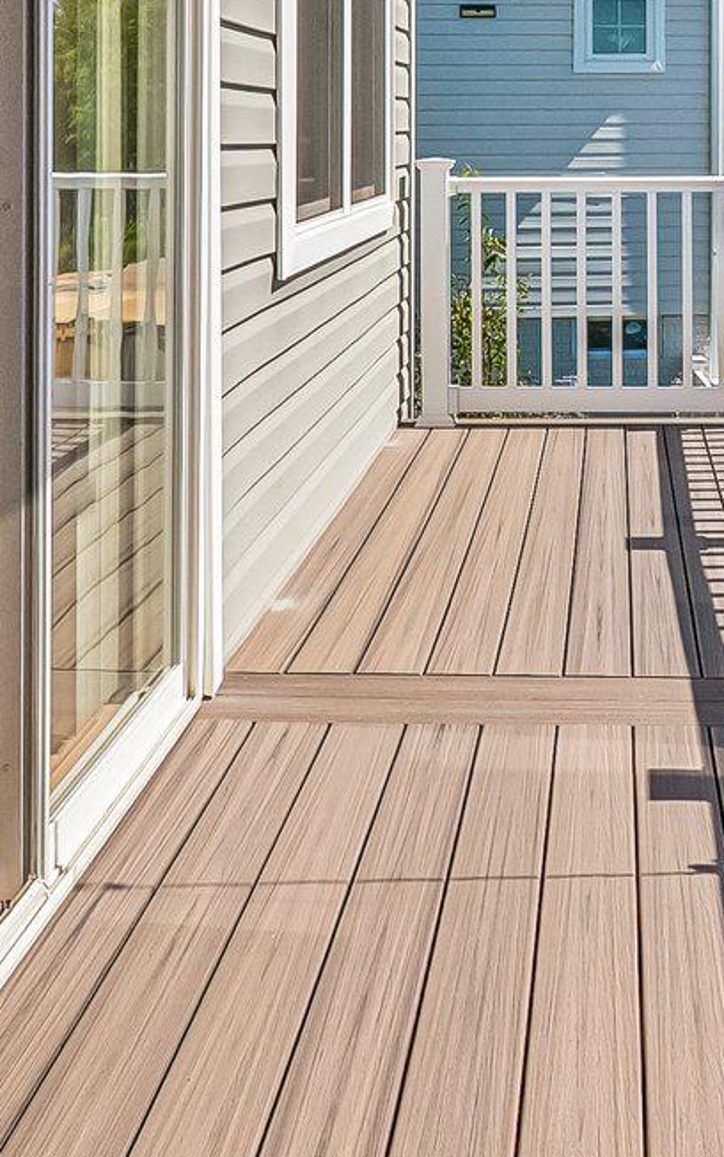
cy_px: 193
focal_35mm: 48
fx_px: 1514
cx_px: 781
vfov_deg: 39.7
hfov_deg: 25.1
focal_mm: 10
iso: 400
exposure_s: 1/1000
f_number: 8
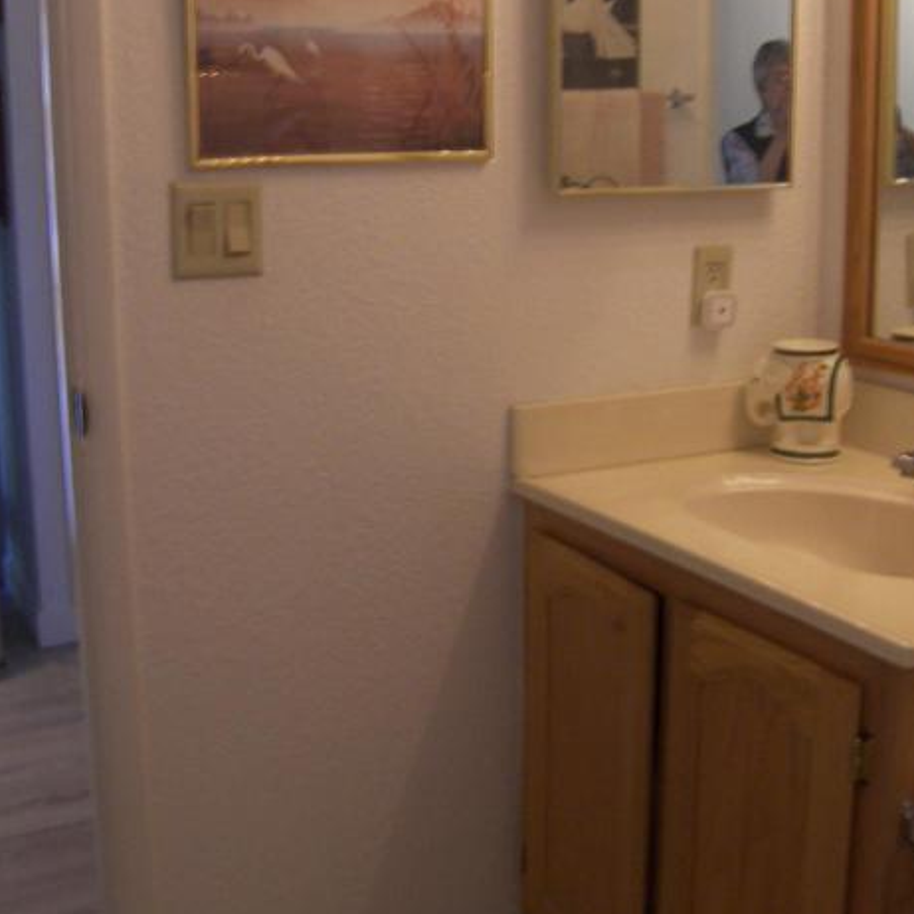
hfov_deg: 36.1
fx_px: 1404
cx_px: 437
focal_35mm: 47
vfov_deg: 35.9
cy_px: 362
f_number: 2.8
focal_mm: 5
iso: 100
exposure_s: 1/8
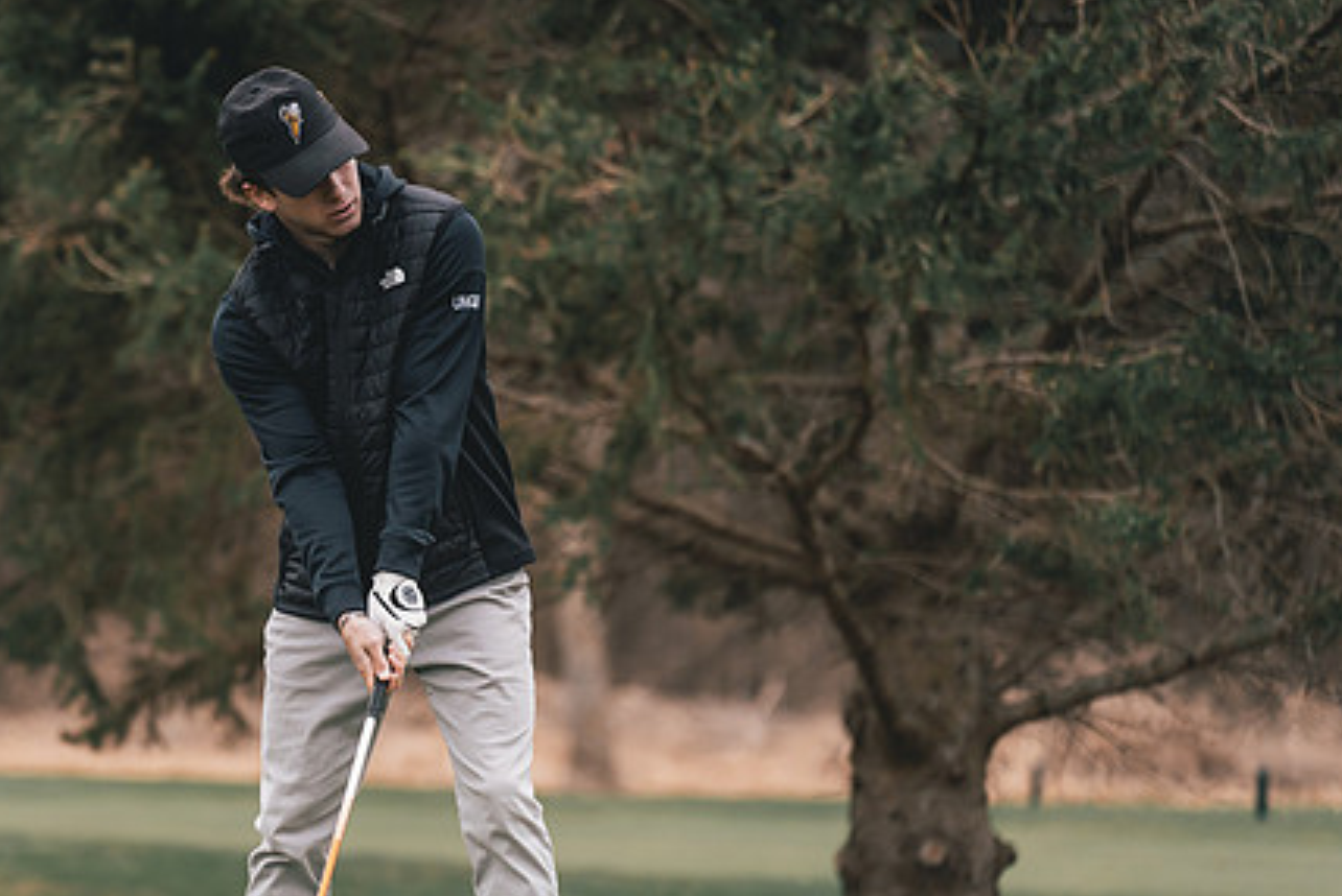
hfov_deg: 8.6
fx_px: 8878
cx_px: 326
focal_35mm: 238
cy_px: 551
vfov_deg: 5.8
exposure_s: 1/3200
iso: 640
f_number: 2.8
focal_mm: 150
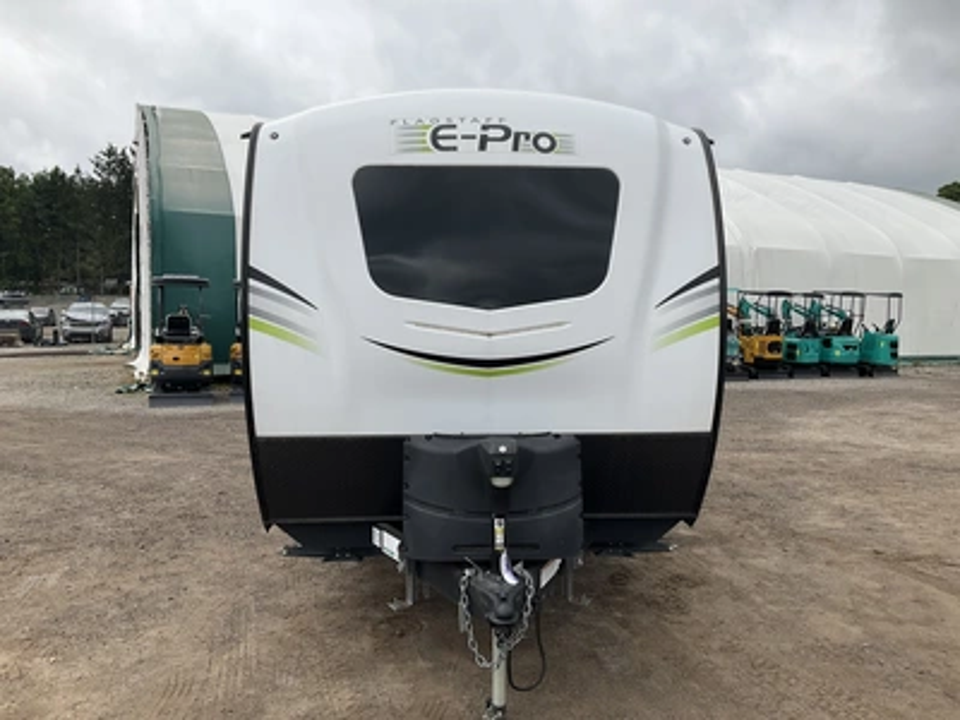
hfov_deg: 61.7
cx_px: 480
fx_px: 804
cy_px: 360
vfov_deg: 48.2
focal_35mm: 29
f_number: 1.8
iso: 25
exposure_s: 1/1121
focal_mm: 3
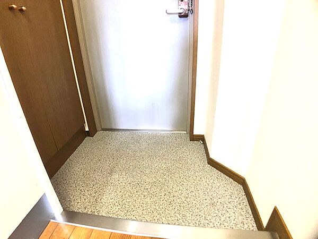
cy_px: 120
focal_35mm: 28
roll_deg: +4.3
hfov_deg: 63.4
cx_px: 159
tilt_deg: -25.3
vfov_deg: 49.7
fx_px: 257
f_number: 1.8
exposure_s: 1/11
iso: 100
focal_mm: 3.99
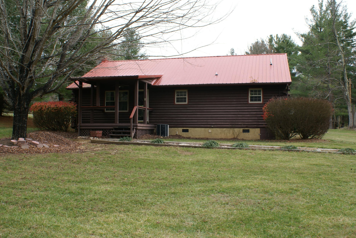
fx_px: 366
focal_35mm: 37
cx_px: 177
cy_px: 120
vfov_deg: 35.9
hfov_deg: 51.9
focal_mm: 24
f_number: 7.1
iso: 100
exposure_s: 1/60
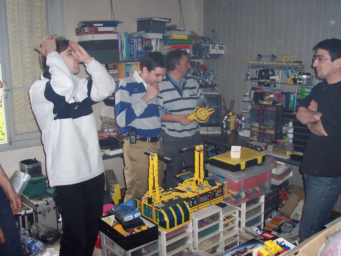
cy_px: 128
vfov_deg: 38.7
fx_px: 364
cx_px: 170
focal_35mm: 37
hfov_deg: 50.1
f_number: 2.8
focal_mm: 5.6
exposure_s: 1/60
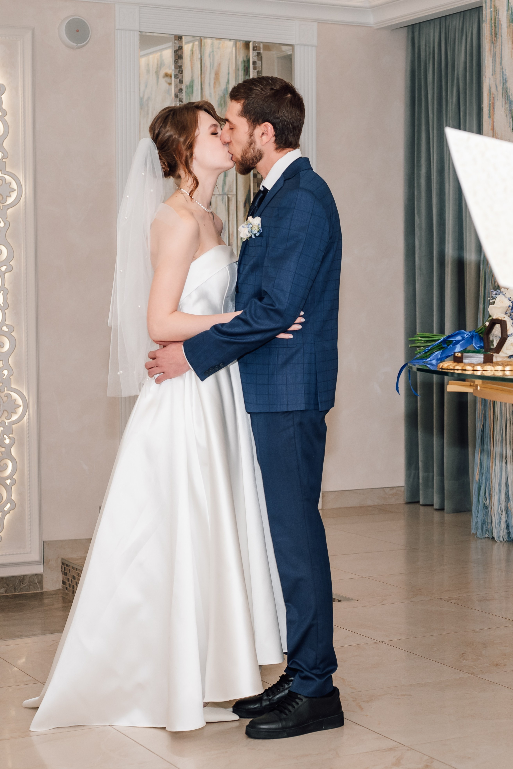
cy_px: 389
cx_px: 398
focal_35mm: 77
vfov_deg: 26.5
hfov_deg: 17.7
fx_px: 1634
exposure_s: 1/200
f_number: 4.5
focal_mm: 50
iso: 160
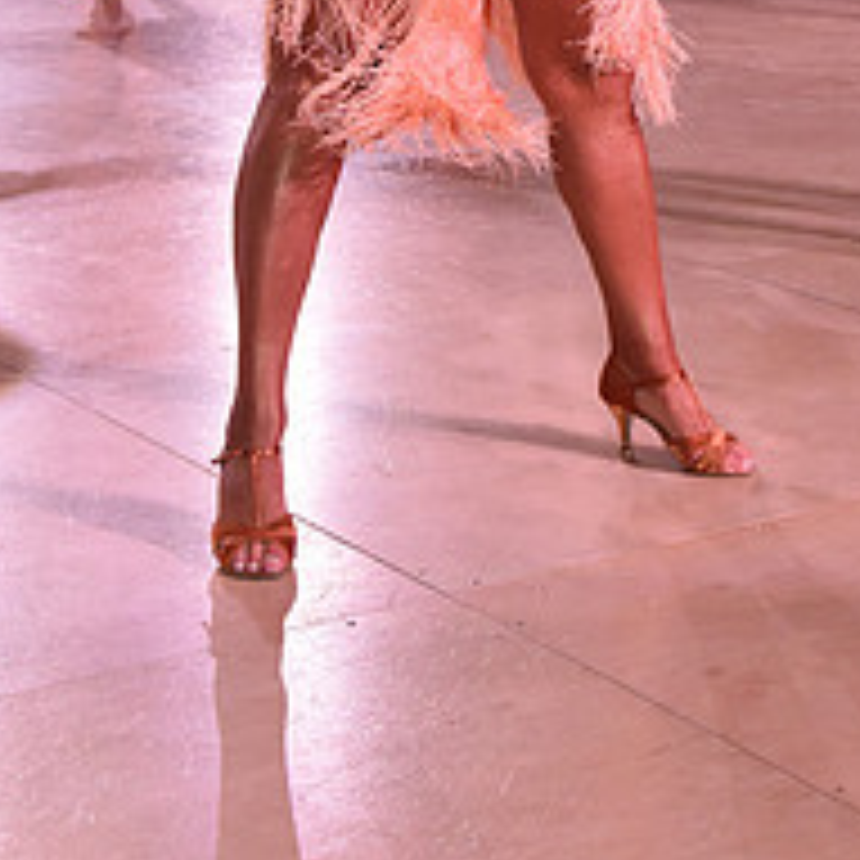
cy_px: -270
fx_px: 2895
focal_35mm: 103
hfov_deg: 16.7
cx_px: 786
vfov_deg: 16.0
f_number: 7.1
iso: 2500
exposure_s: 1/320
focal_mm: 40
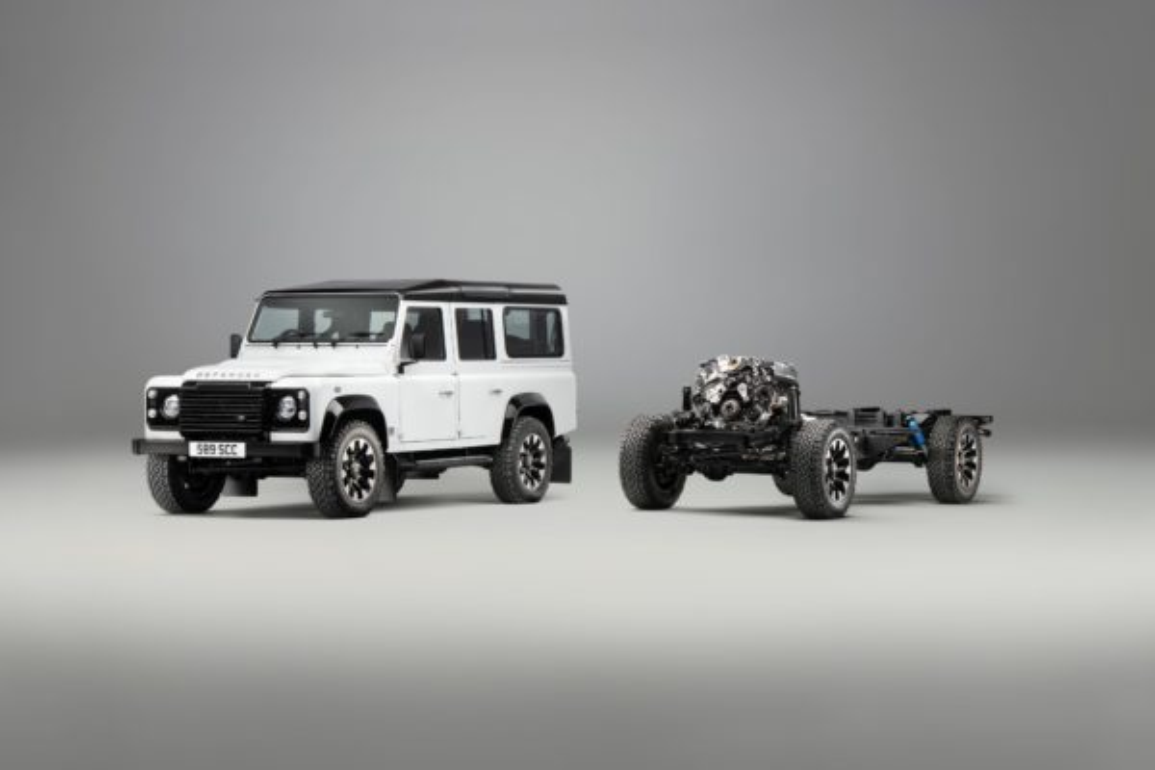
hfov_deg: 23.1
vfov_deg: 15.5
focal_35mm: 88
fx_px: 2823
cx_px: 578
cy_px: 385
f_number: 11
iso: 100
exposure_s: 1.3
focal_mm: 88
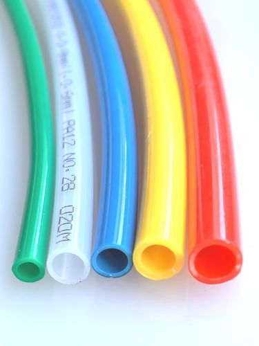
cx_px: 130
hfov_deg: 15.2
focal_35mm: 97
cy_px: 173
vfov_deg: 20.2
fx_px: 968
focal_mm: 14.6
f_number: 3
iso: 320
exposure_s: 1/100
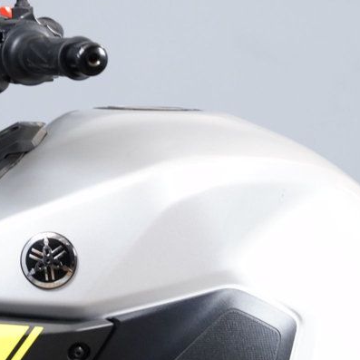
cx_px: -49
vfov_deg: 7.6
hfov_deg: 7.6
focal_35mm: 230
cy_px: 121
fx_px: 2706
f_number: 9
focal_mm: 105
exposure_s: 1/80
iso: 5000
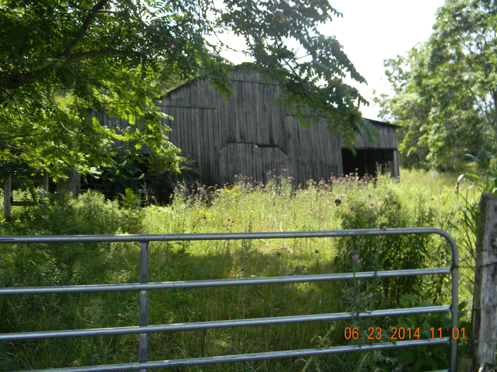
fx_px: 589
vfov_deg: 35.1
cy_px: 186
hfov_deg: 45.8
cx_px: 248
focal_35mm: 41
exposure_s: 1/230
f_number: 3.8
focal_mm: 7.3
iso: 80
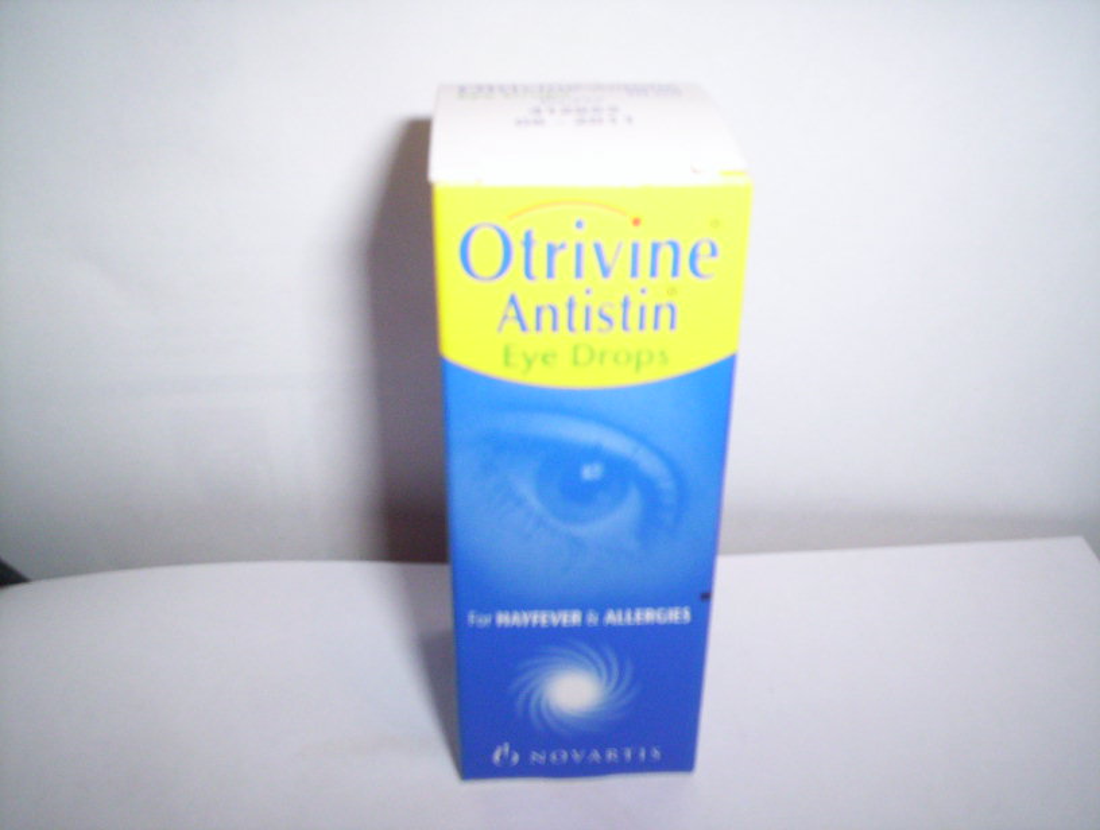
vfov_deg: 37.9
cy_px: 415
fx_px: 1210
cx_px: 550
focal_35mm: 38
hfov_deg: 48.9
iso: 140
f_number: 4.5
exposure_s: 1/60
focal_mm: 4.99
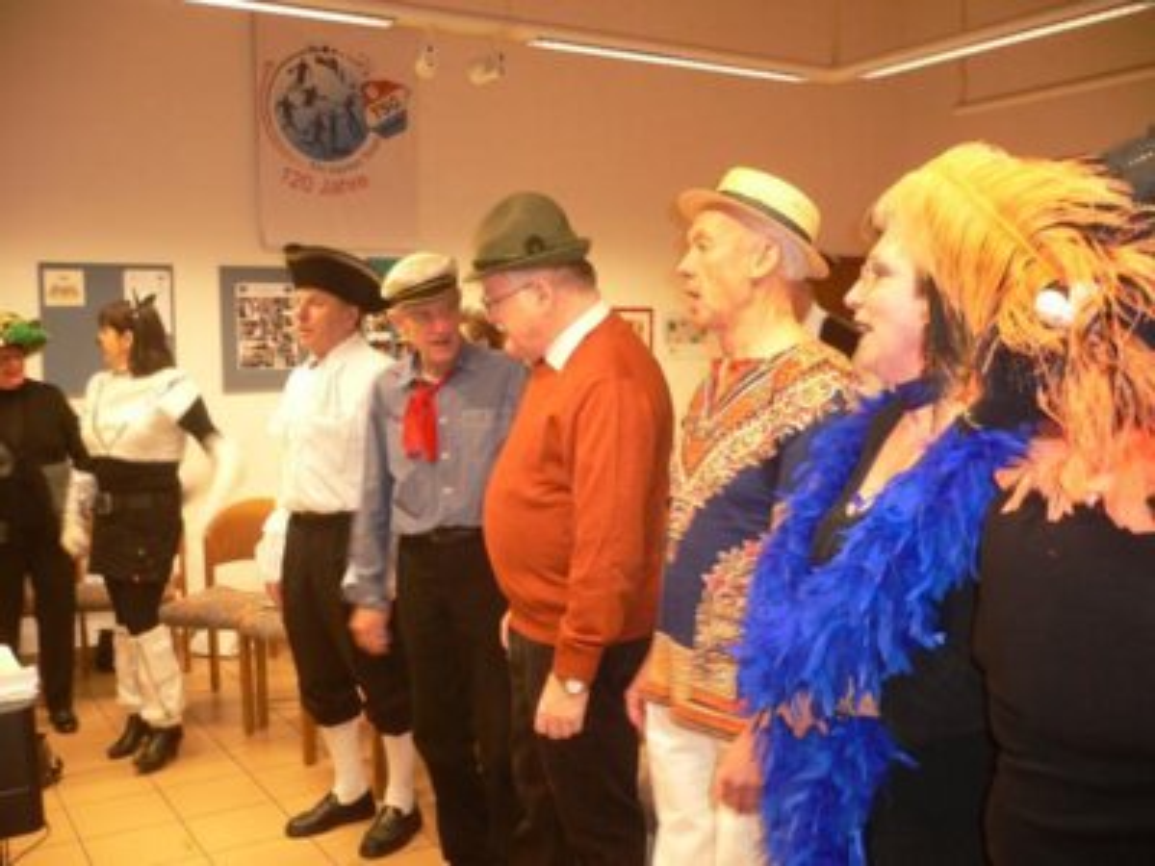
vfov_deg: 40.7
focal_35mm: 35
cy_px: 433
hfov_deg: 52.6
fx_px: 1168
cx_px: 578
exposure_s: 1/10
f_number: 2.8
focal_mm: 5.8
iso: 100
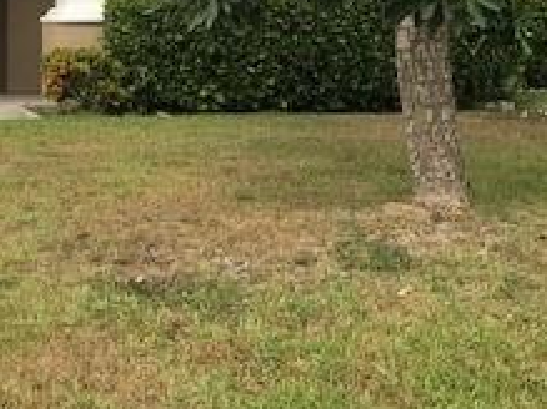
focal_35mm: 82
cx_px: -2
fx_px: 1295
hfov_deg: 22.9
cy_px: -17
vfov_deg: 17.5
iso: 20
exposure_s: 1/2907
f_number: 1.8
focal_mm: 3.99
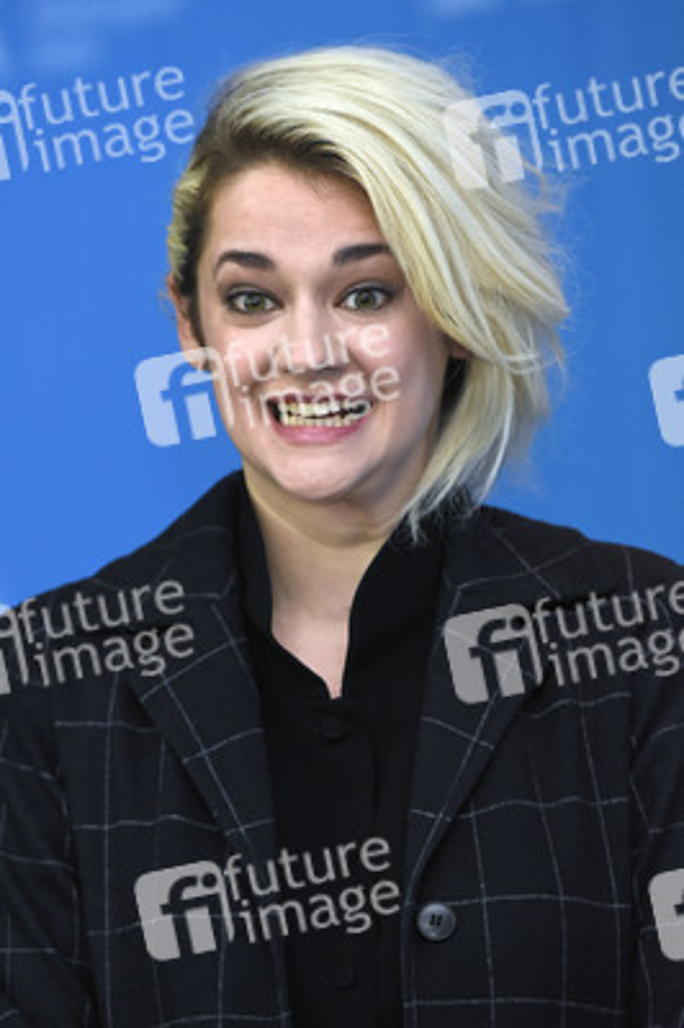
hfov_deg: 4.8
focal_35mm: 285
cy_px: 514
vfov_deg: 7.2
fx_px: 8136
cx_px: 342
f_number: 3.5
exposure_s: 1/320
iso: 800
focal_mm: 190
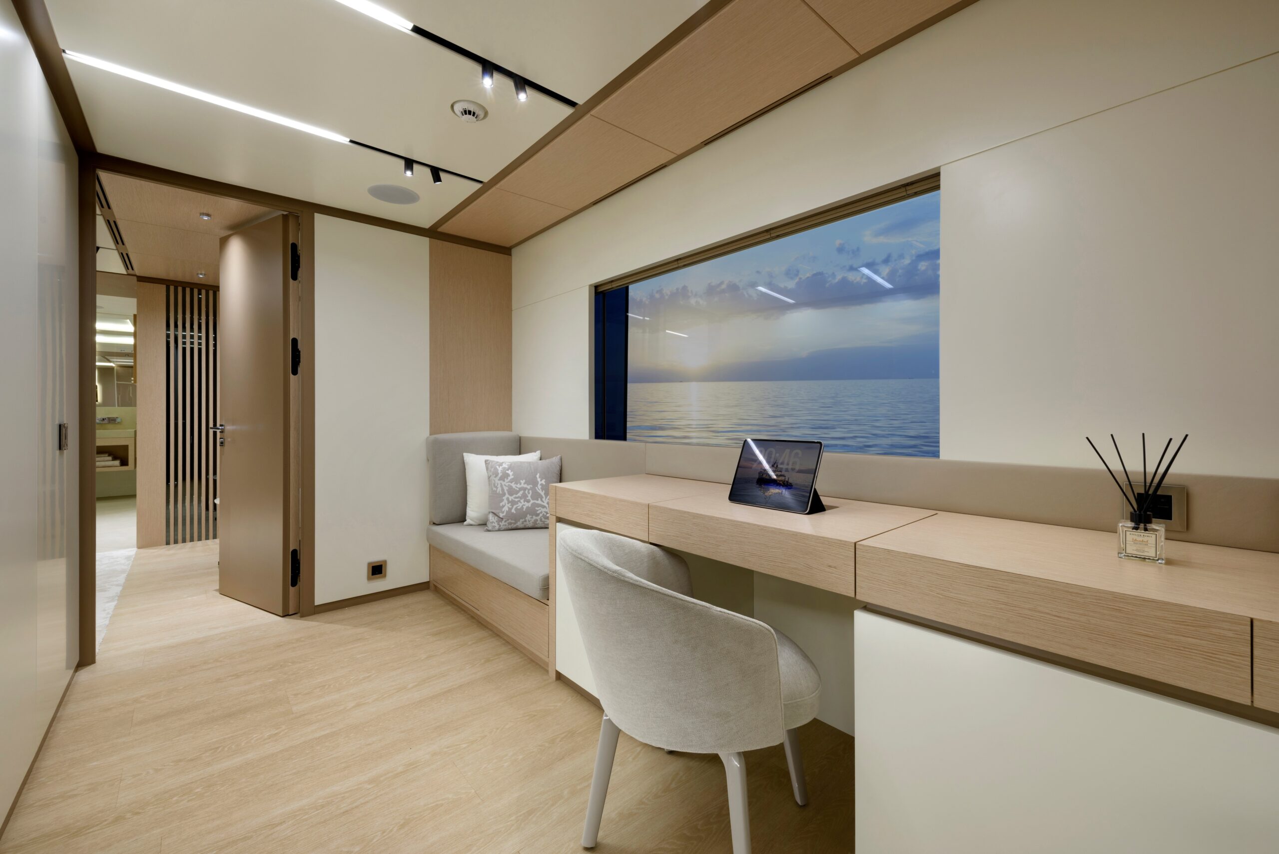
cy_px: 427
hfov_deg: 104.2
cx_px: 640
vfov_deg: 81.3
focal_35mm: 14
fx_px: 498
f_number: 11
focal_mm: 14
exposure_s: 1.3
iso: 100
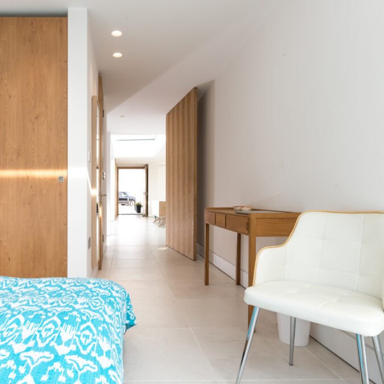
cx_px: 122
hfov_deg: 61.1
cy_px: 197
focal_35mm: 25
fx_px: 314
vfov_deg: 62.9
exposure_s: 1/8
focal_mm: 19
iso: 100
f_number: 13
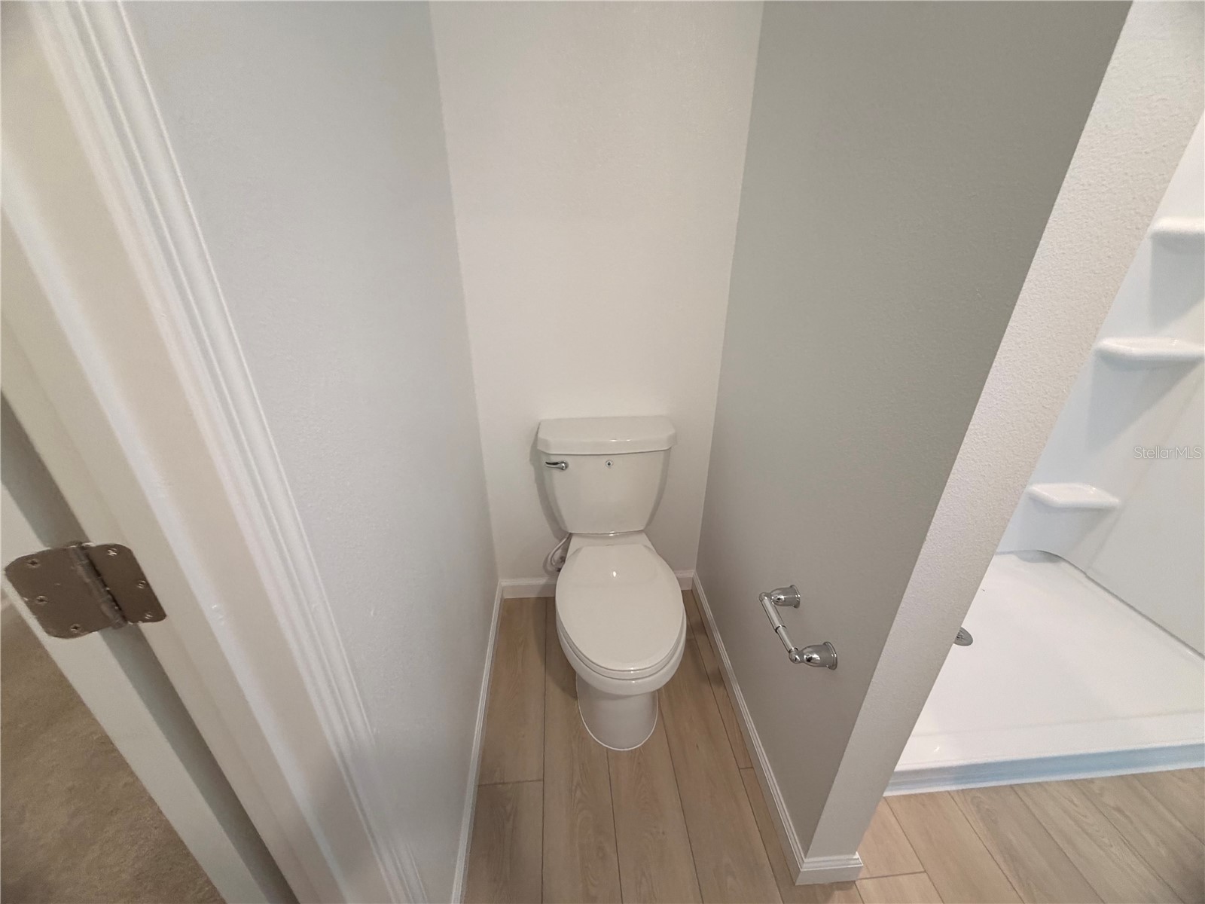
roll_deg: -0.6
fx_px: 487
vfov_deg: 85.7
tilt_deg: -25.3
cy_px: 452
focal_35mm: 14
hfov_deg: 102.1
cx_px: 602
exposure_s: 1/60
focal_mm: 2.22
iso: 200
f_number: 2.2
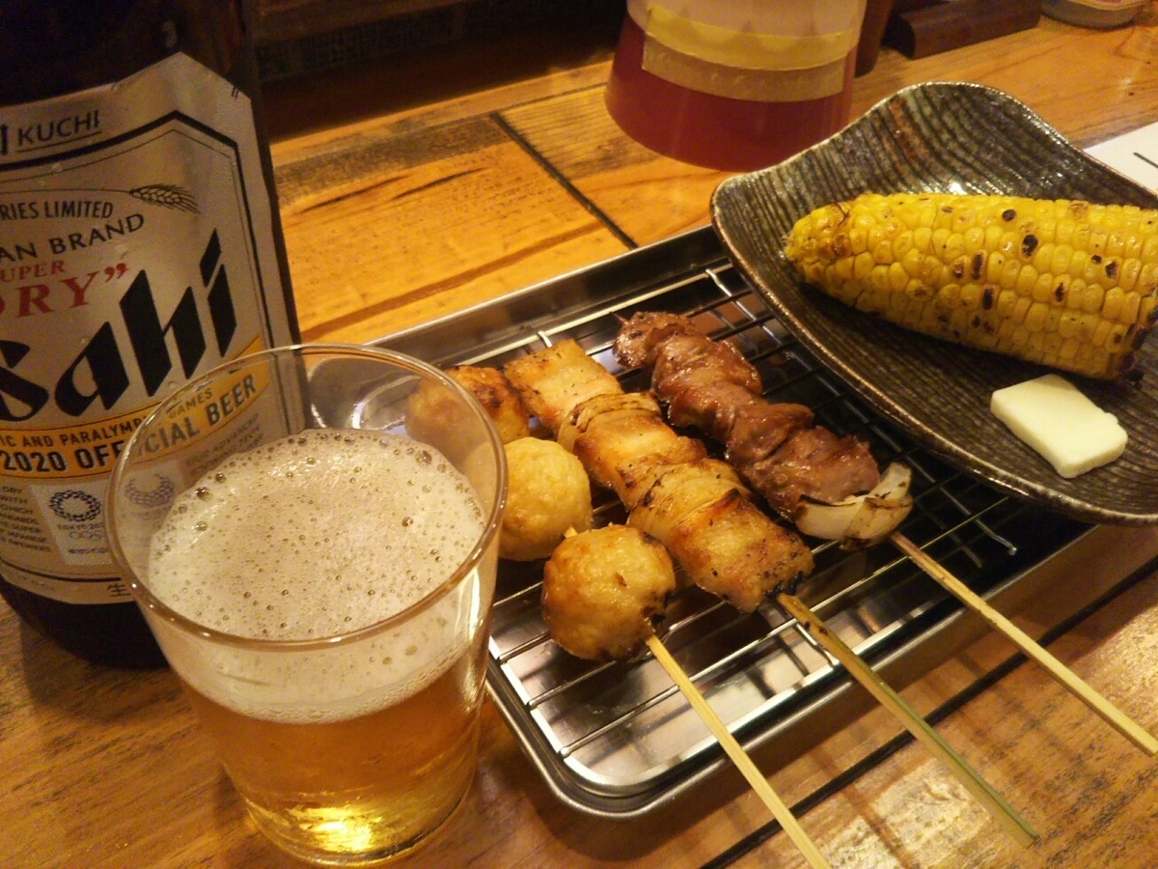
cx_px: 579
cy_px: 434
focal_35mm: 30
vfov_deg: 46.8
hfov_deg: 60.0
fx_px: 1004
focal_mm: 4
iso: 200
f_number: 2.2
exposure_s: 1/50
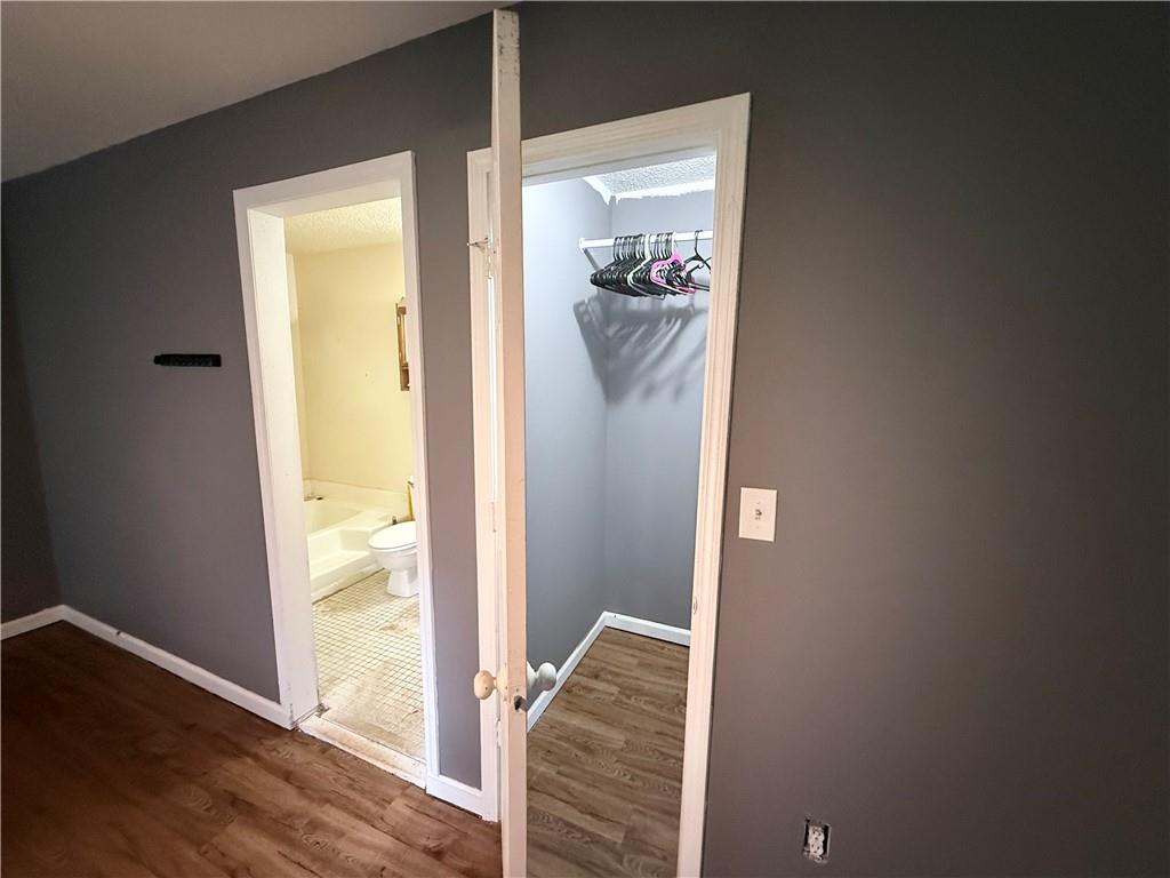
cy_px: 439
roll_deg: -0.3
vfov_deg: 85.7
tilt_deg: -8.7
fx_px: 473
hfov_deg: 102.1
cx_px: 585
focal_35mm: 14
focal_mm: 2.22
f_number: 2.2
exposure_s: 1/60
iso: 1000
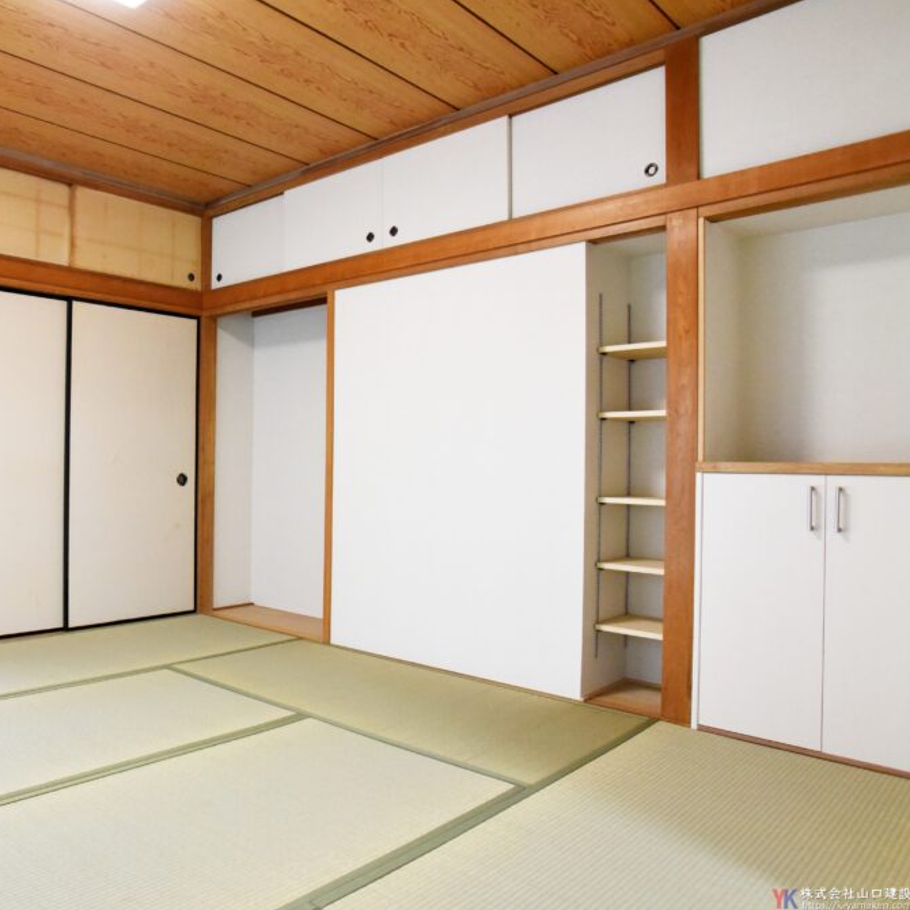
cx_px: 244
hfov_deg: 58.3
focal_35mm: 26
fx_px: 773
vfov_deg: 60.9
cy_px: 462
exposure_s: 1/250
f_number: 6.3
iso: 5000
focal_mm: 20
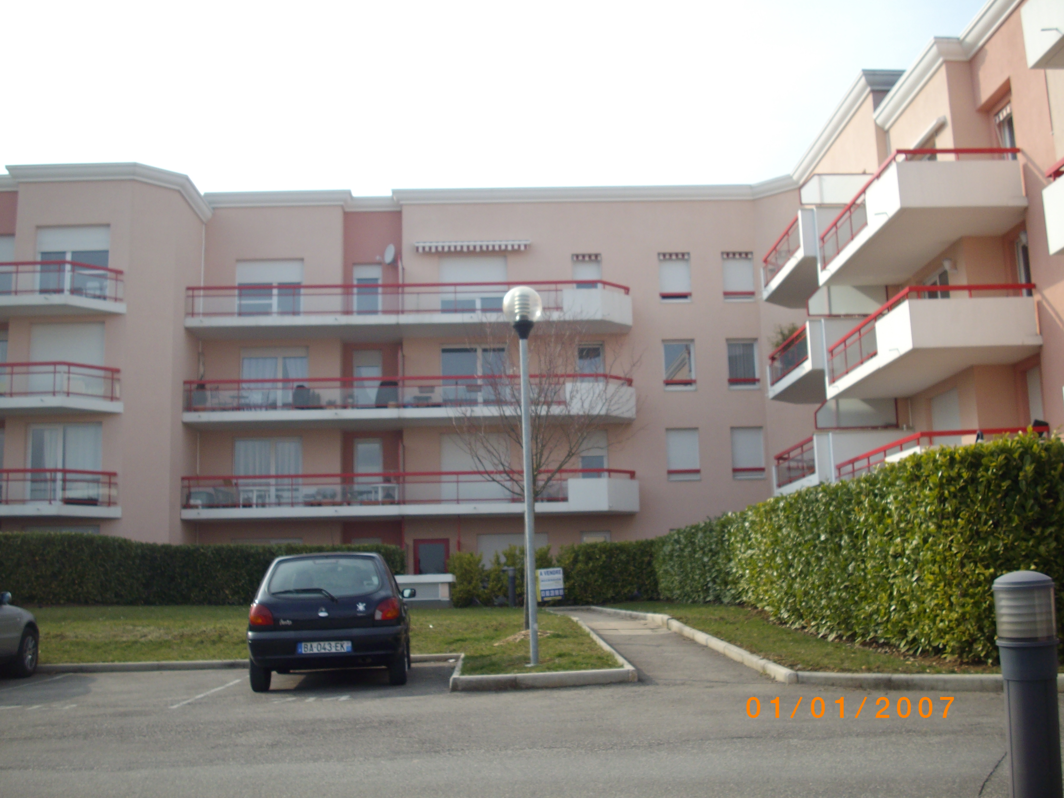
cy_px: 399
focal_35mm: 37
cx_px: 532
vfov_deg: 38.7
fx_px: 1137
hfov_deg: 50.1
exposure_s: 1/160
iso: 80
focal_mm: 6.2
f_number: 5.6
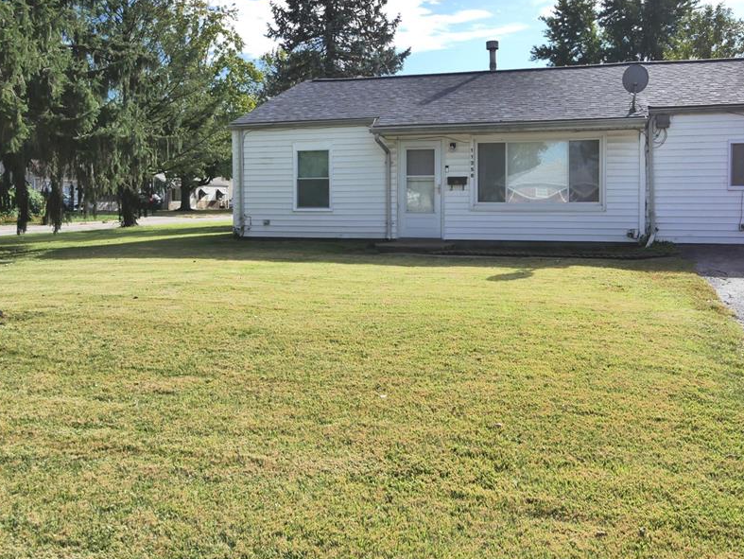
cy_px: 218
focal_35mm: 26
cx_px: 440
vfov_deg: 52.7
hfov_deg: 66.7
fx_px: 559
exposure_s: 1/200
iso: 800
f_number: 6.3
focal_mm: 10
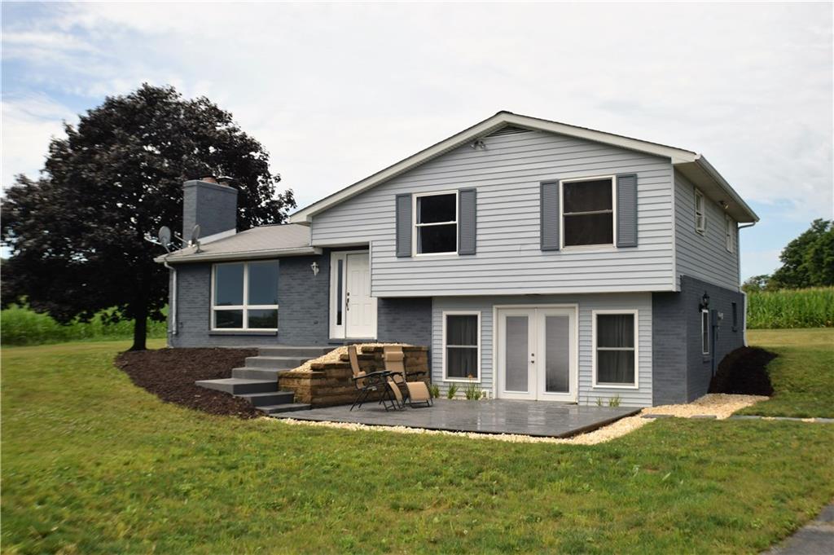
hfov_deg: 46.4
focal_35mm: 42
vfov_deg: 31.8
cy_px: 278
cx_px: 417
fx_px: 972
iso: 200
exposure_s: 1/1600
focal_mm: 28
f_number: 4.5
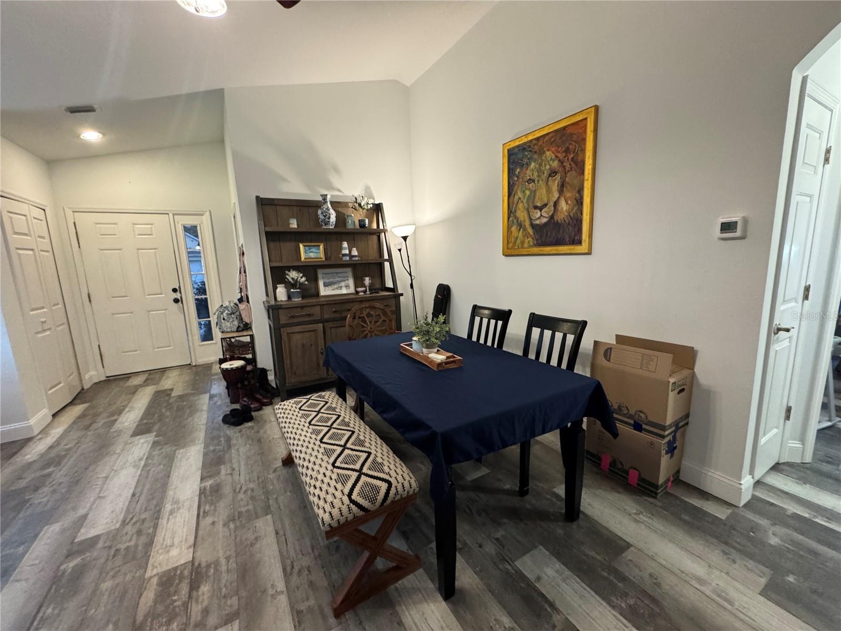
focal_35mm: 14
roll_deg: +1.6
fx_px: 340
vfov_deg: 85.7
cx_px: 420
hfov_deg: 102.1
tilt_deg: -10.2
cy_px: 316
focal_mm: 2.22
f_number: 2.2
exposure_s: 1/60
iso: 500
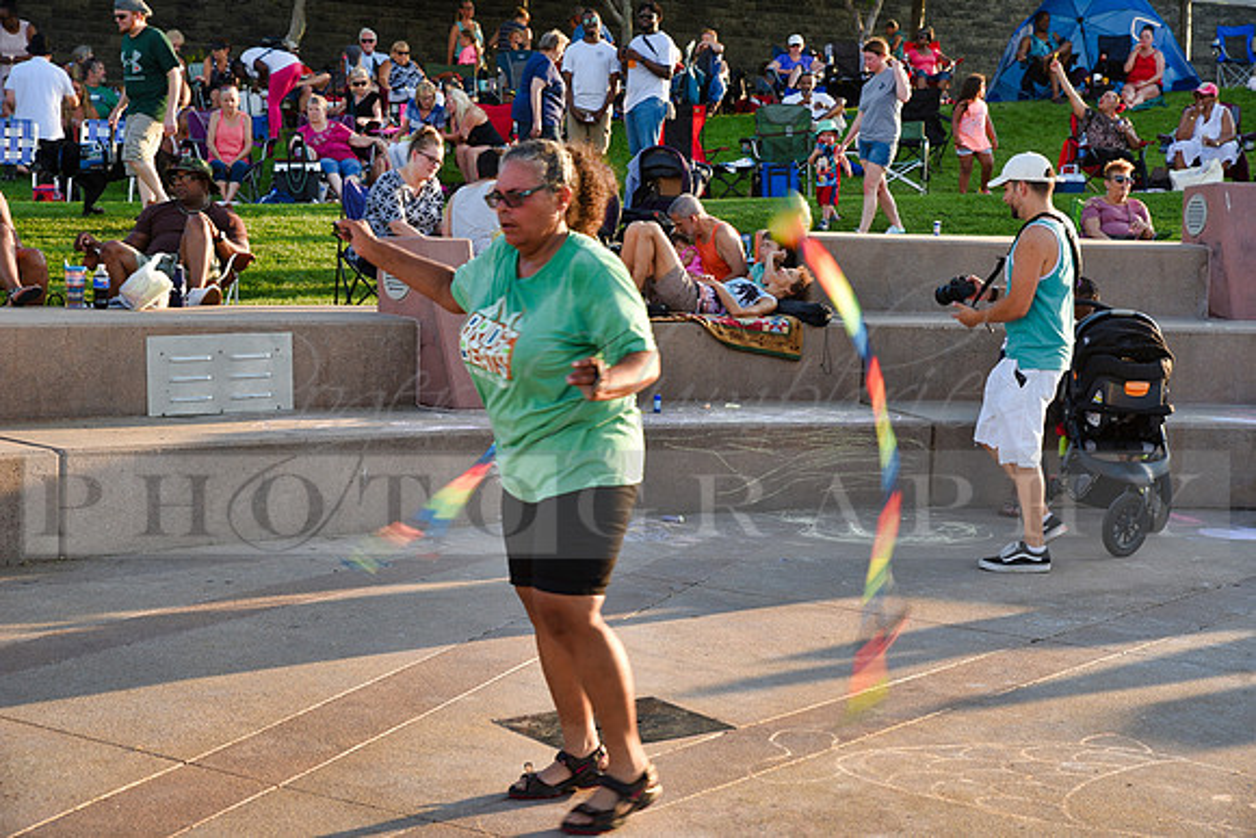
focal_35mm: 62
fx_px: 2164
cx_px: 628
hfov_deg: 32.4
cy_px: 419
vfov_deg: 21.9
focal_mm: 62
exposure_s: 1/160
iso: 200
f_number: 6.3
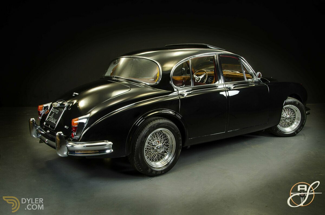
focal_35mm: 36
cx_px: 162
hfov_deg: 53.2
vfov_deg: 36.7
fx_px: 324
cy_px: 108
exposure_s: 1.3
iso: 200
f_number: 14
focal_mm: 24
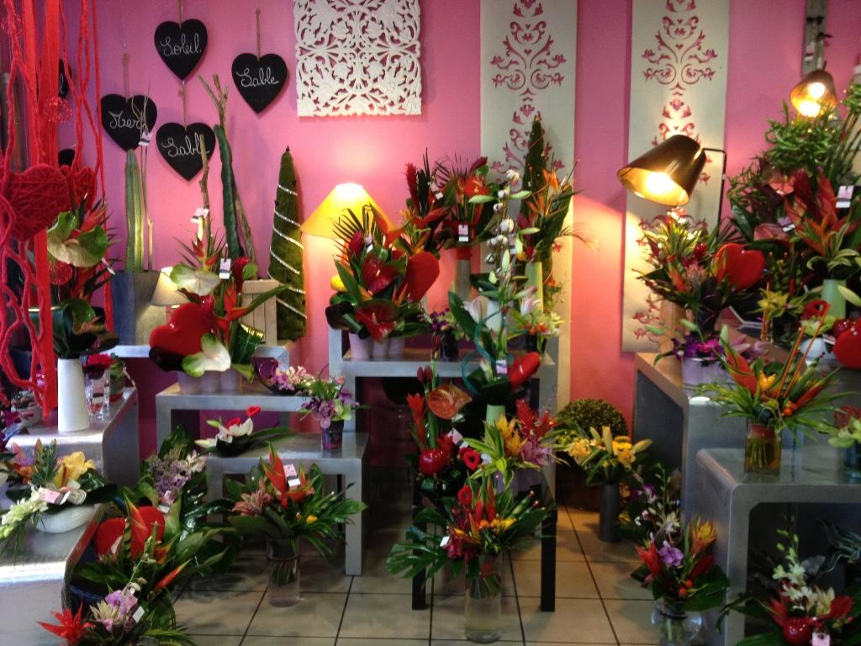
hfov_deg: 52.6
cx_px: 430
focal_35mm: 35
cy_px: 323
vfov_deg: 40.7
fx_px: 871
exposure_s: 1/20
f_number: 2.4
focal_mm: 4.28
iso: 125
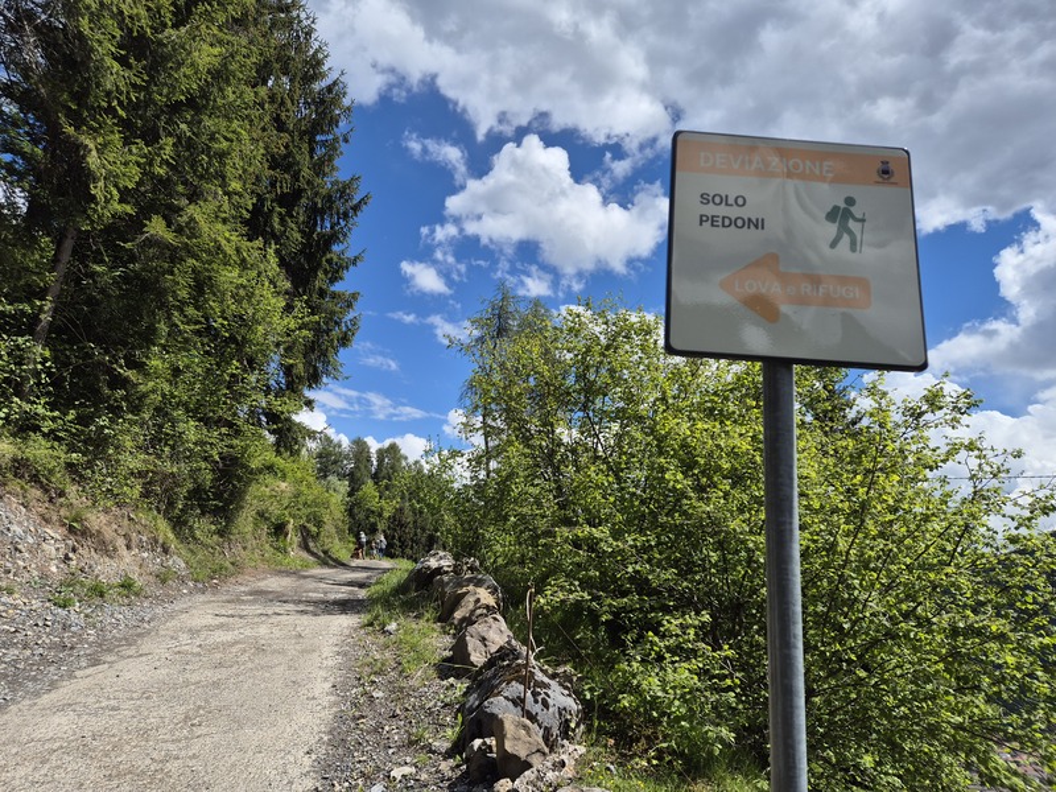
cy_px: 396
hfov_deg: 73.9
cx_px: 528
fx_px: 702
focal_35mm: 23
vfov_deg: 58.9
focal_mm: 5.4
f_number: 1.8
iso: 25
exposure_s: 1/2648
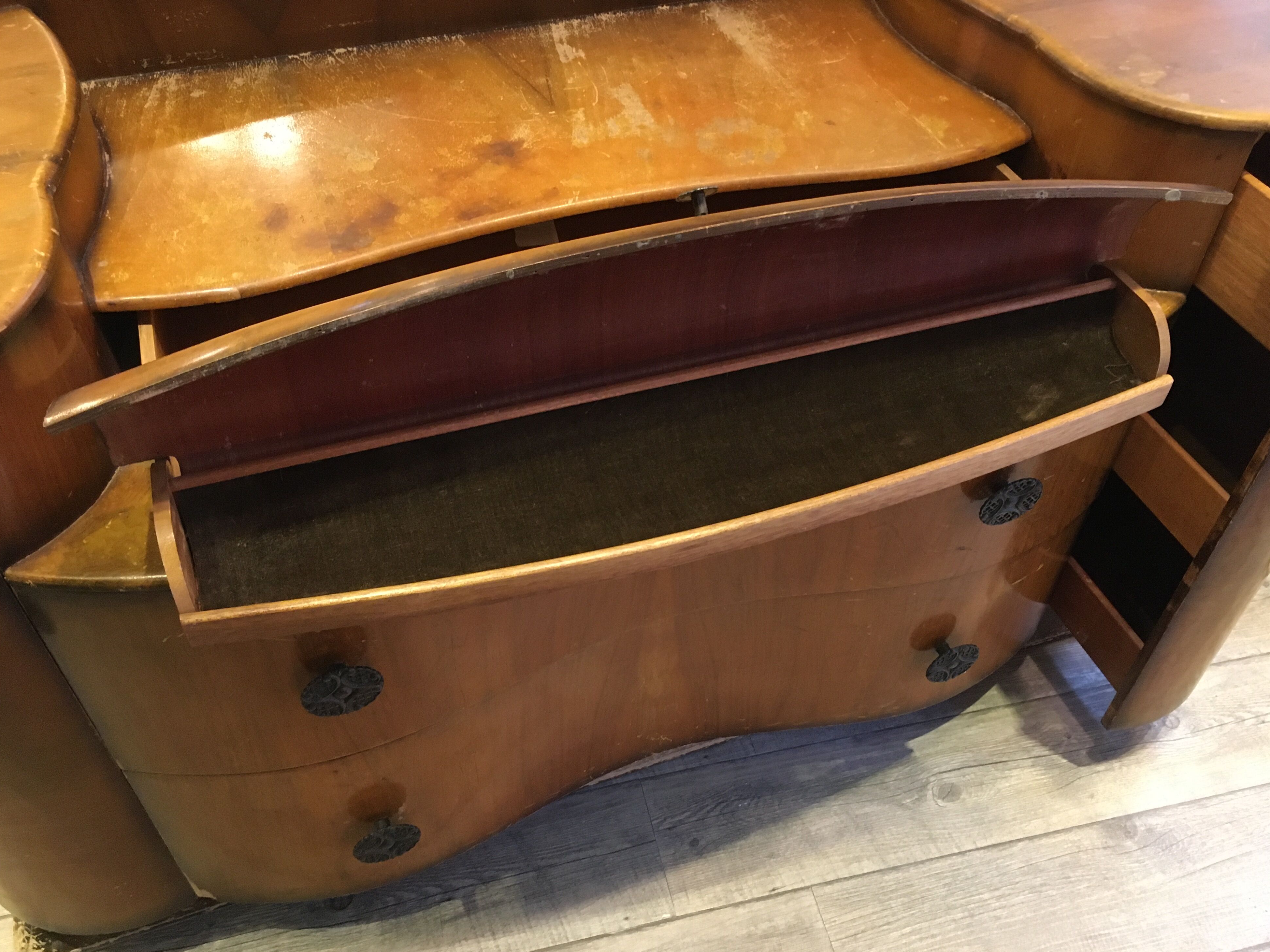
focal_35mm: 30
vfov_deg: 46.8
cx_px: 642
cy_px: 488
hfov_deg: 60.0
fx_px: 1101
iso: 200
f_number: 2.2
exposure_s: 1/25
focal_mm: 4.15
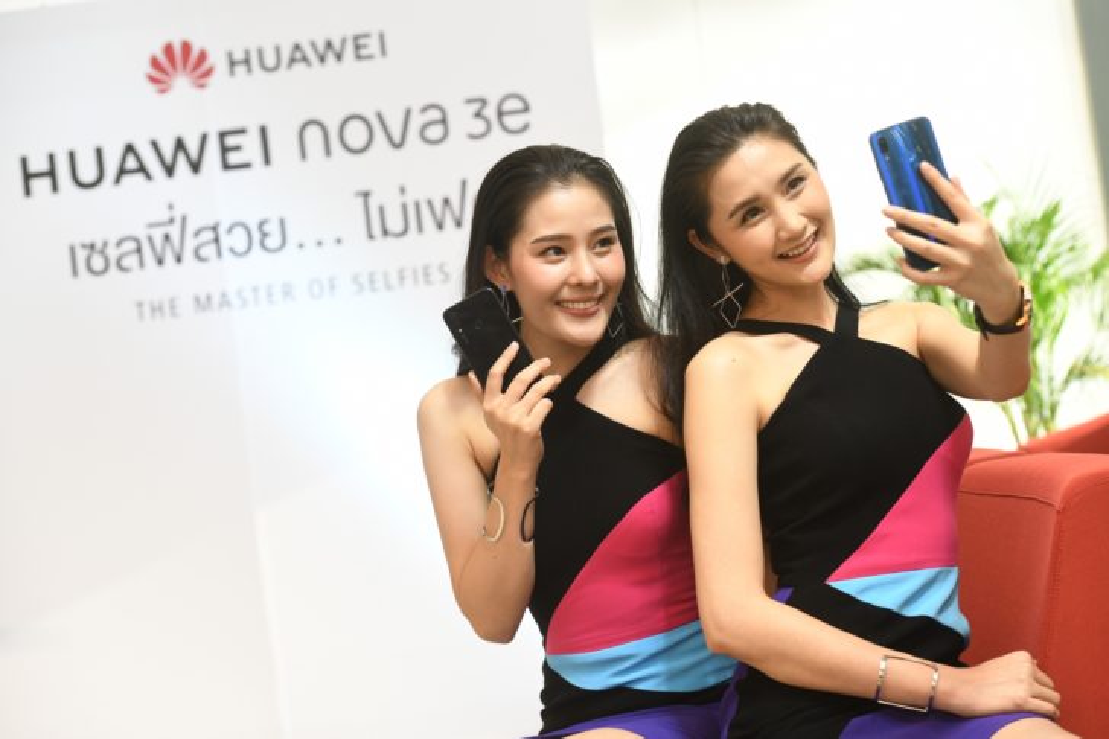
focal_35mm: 70
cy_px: 370
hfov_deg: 28.8
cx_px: 554
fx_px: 2156
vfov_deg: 19.4
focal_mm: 70
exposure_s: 1/320
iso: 2000
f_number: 4.5
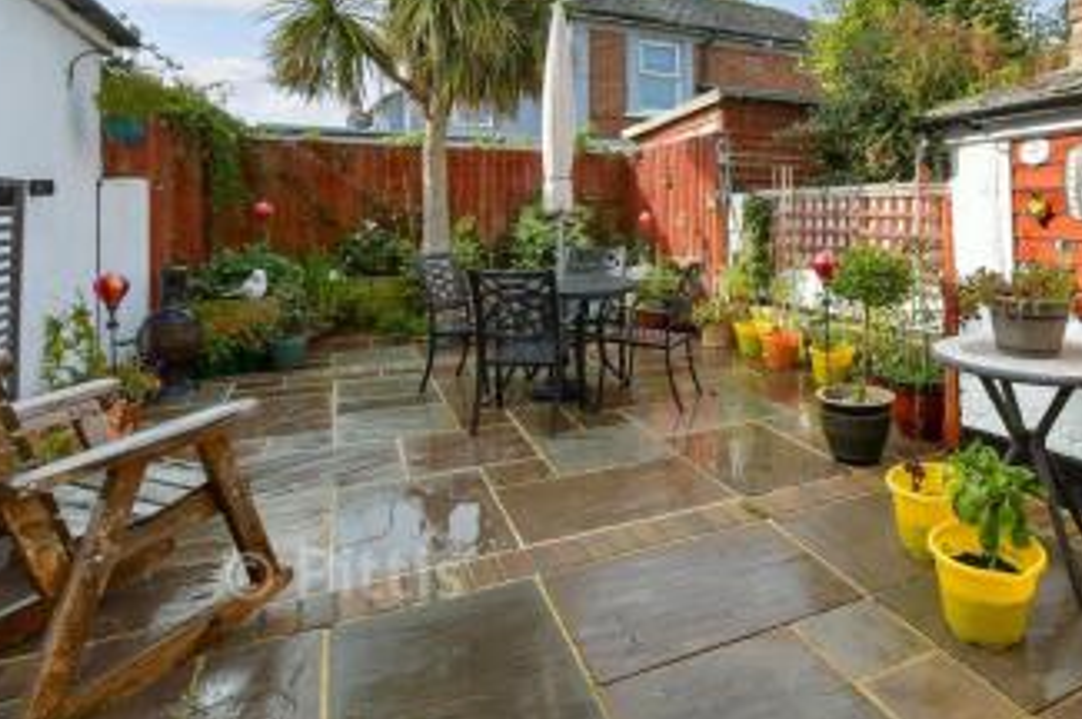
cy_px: 211
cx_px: 739
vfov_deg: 55.3
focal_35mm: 22
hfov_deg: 75.6
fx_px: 661
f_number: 8
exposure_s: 1/125
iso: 160
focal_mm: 10
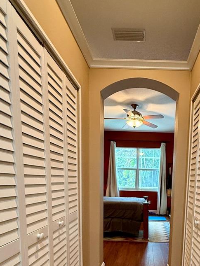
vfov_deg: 62.6
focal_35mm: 26
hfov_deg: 51.4
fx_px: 200
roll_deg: -2.8
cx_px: 144
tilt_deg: -5.4
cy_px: 206
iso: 400
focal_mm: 2.22
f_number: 2.2
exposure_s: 1/60
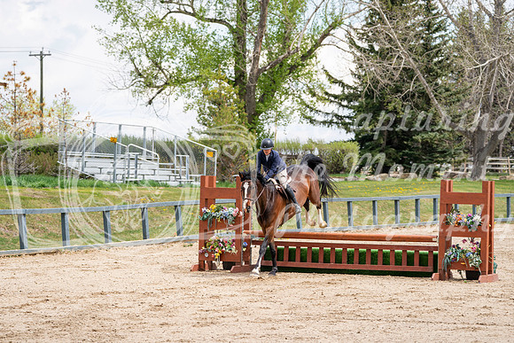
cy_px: 172
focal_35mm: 143
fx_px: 2042
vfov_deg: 9.6
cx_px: 257
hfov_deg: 14.3
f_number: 5.6
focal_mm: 143
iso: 100
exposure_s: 1/250
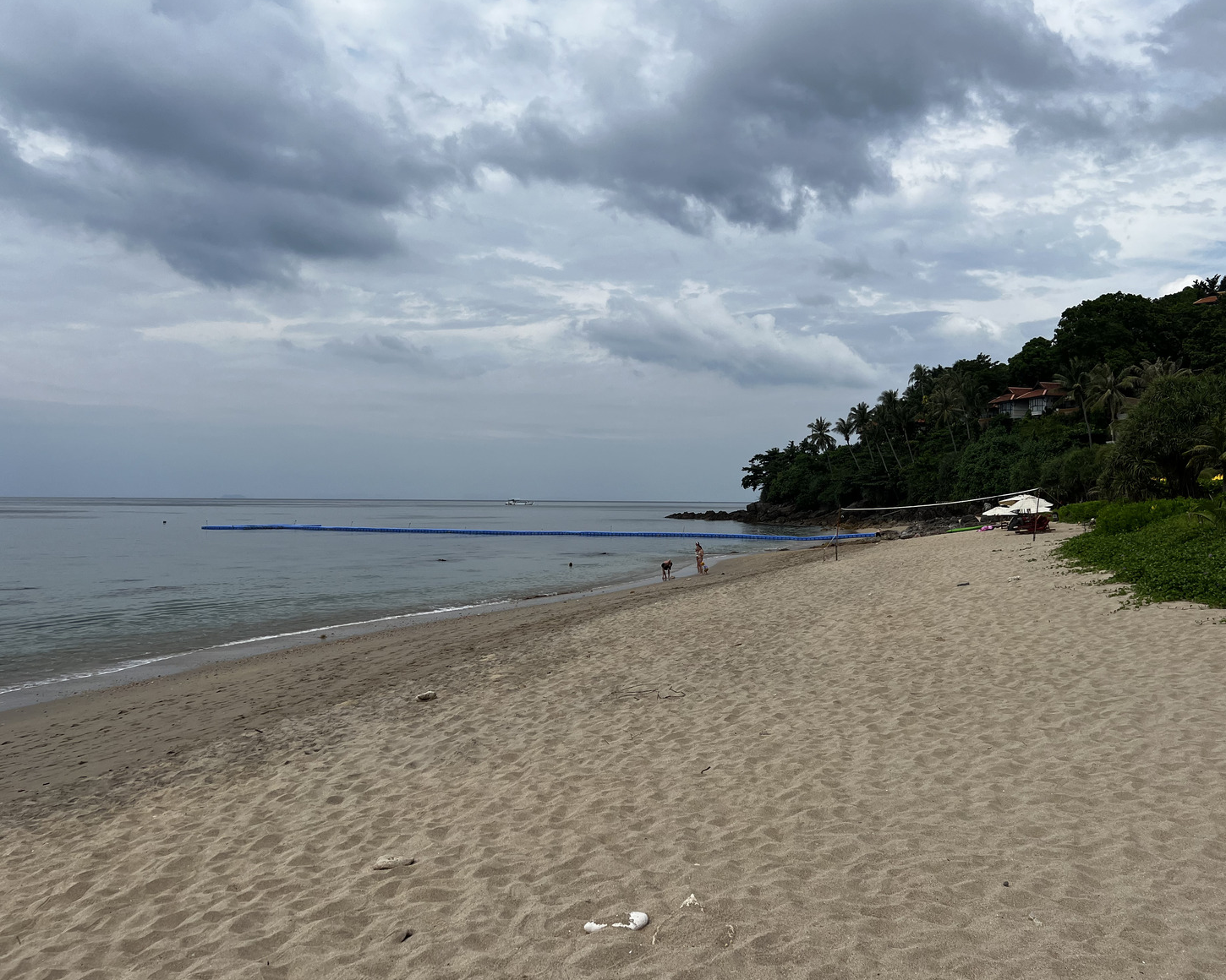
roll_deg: -0.6
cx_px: 670
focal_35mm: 28
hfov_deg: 62.1
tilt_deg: +1.2
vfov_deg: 51.5
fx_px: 1016
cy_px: 483
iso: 50
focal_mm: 5.7
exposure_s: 1/9434
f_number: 1.5
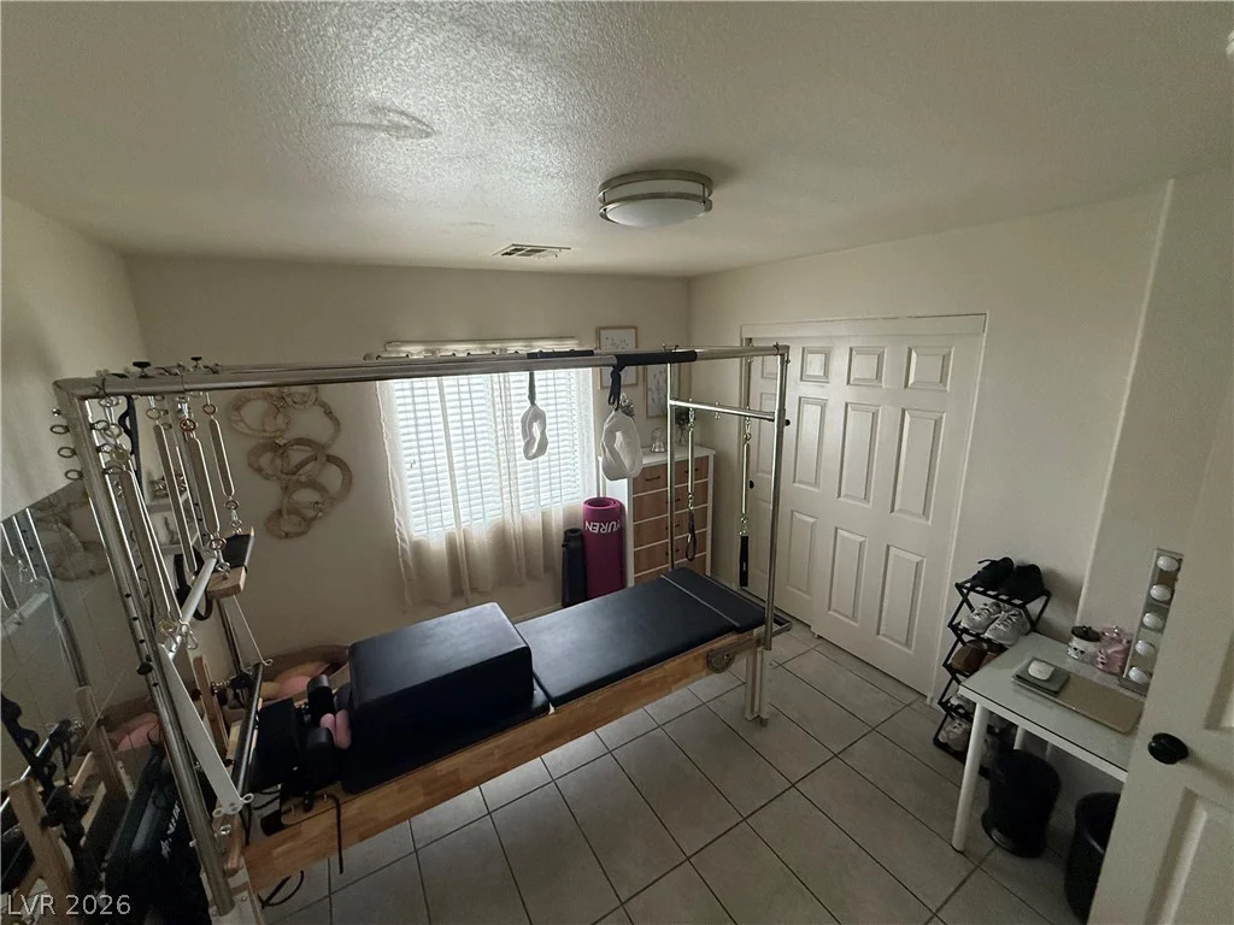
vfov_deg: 85.7
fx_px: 499
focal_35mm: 14
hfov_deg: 102.1
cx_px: 617
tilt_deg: -14.7
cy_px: 462
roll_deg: +2.1
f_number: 2.2
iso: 320
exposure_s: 1/120
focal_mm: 2.22
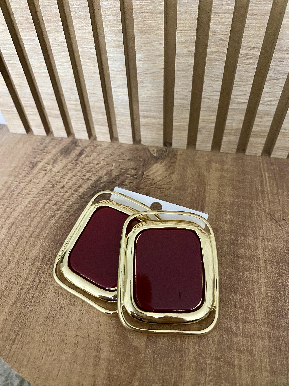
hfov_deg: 54.9
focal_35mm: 25
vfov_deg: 69.4
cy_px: 193
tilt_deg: -56.9
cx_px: 144
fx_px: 278
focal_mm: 4.25
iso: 640
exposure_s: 1/25
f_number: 1.8
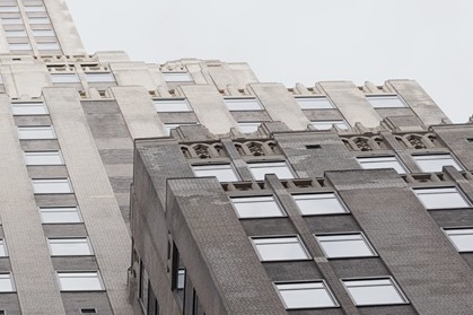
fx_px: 2259
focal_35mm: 172
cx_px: -128
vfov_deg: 7.8
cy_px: 475
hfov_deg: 11.7
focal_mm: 36
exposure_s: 1/100
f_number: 16
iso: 400
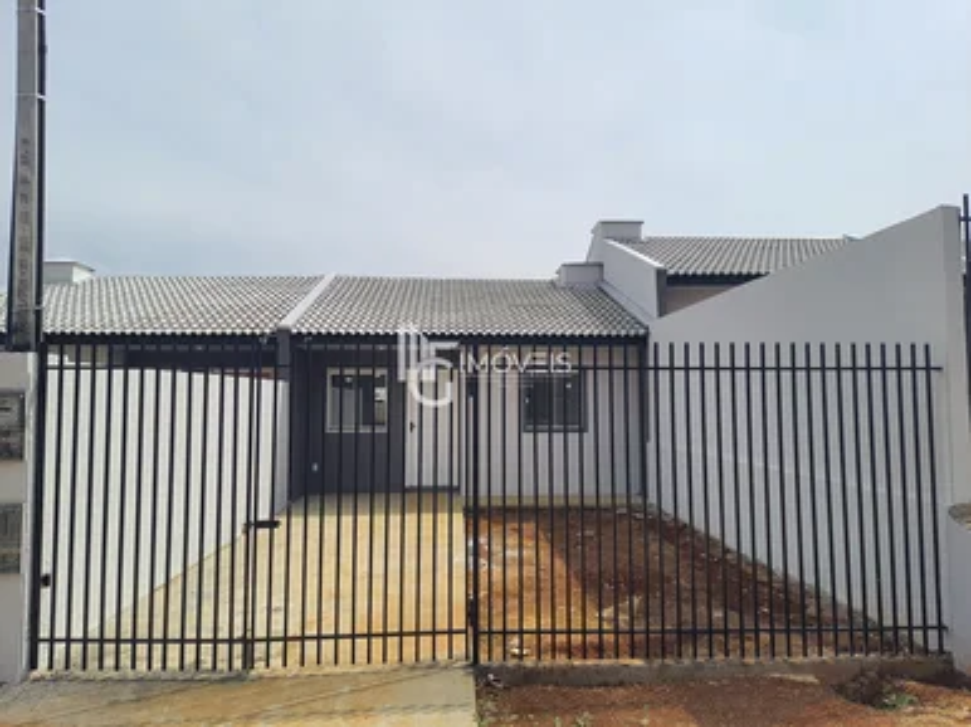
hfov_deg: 71.6
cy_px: 364
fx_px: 673
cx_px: 486
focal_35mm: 24
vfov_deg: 56.8
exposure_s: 1/2024
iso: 50
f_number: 1.8
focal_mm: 5.23
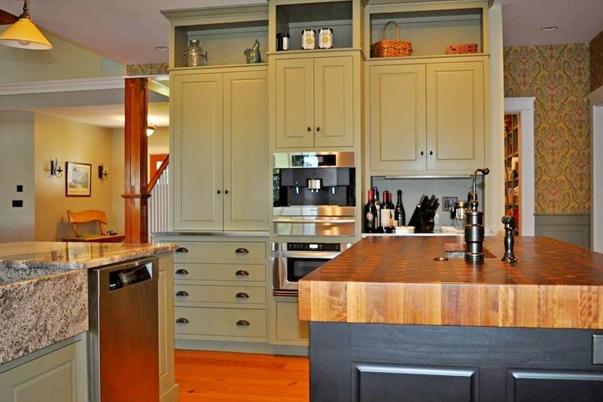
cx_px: 297
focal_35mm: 37
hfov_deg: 51.9
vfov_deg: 35.9
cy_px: 205
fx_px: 620
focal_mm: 24
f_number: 4
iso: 800
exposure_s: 1/60
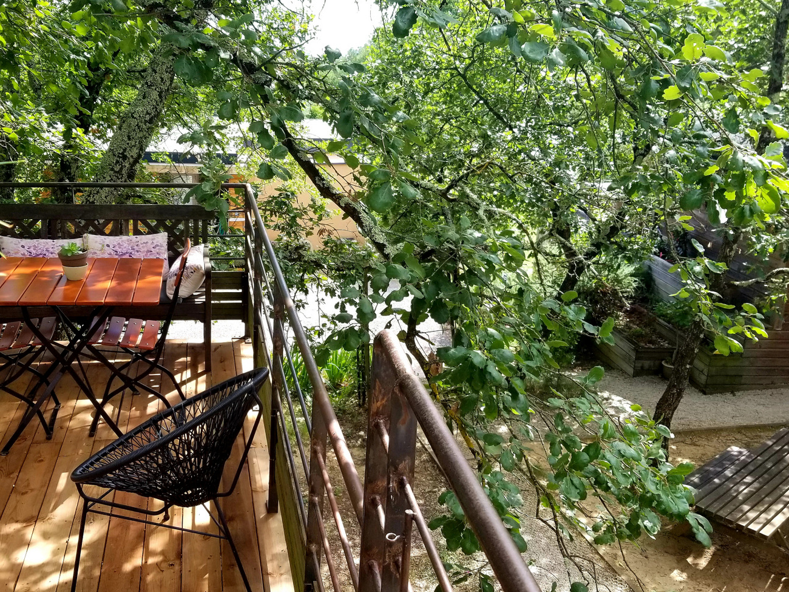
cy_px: 286
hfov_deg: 56.3
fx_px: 729
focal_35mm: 32
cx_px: 307
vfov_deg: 44.2
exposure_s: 1/395
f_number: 1.7
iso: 50
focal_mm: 4.25
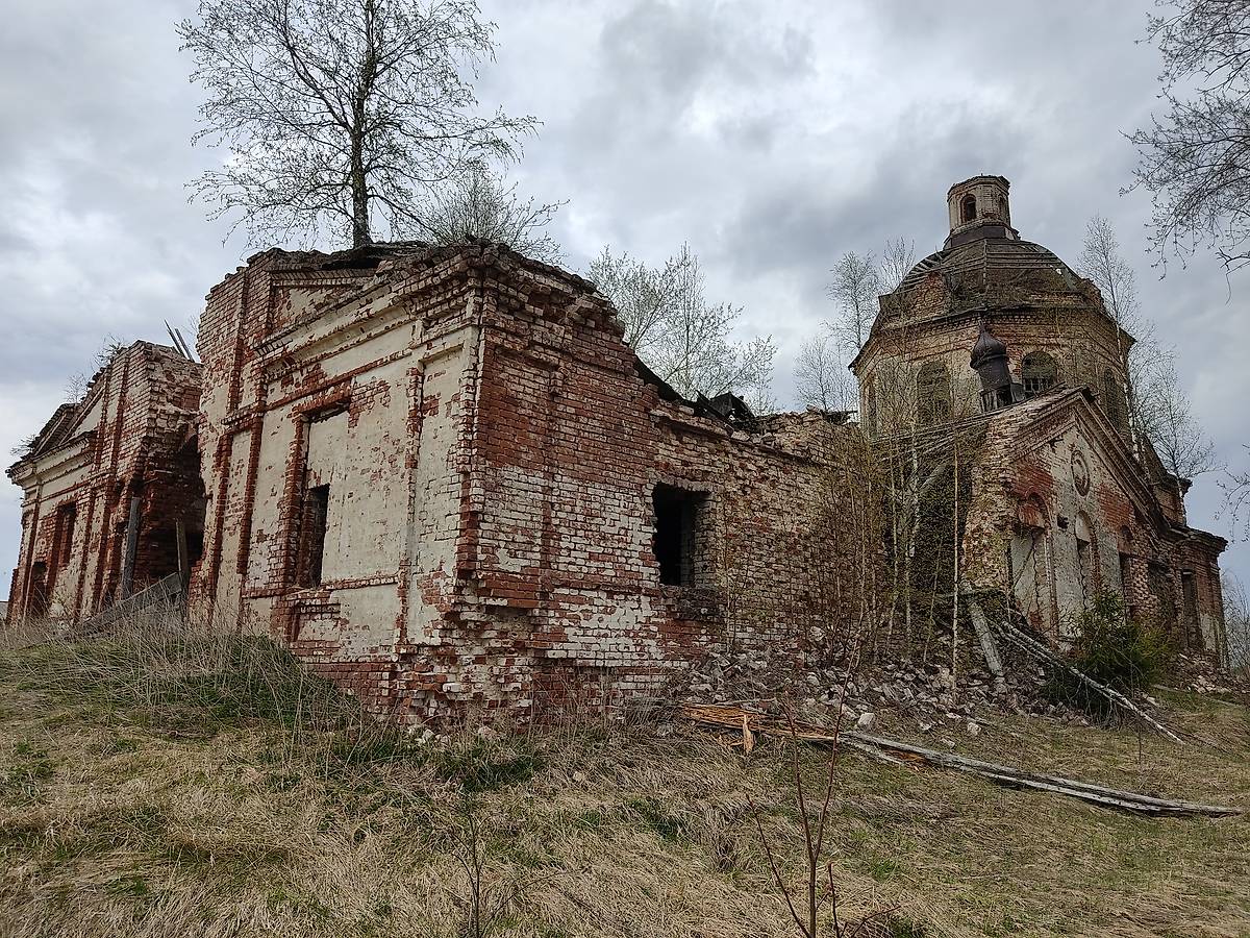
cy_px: 469
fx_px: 939
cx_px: 625
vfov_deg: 53.1
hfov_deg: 67.3
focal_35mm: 26
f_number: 1.79
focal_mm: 4.74
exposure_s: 1/769
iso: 100
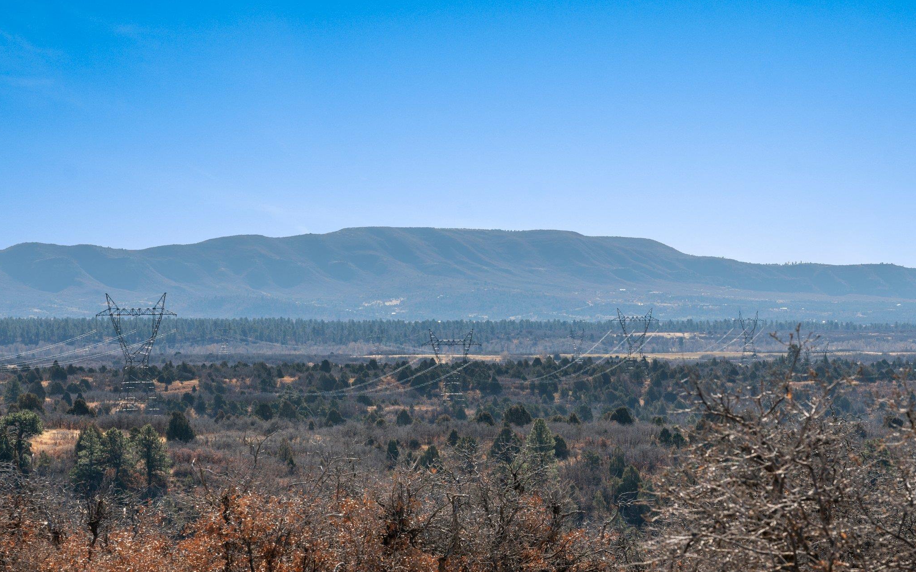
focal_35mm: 159
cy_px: 303
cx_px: 456
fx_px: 3969
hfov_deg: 13.2
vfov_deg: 8.3
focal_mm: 155
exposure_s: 1/500
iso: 400
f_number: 11
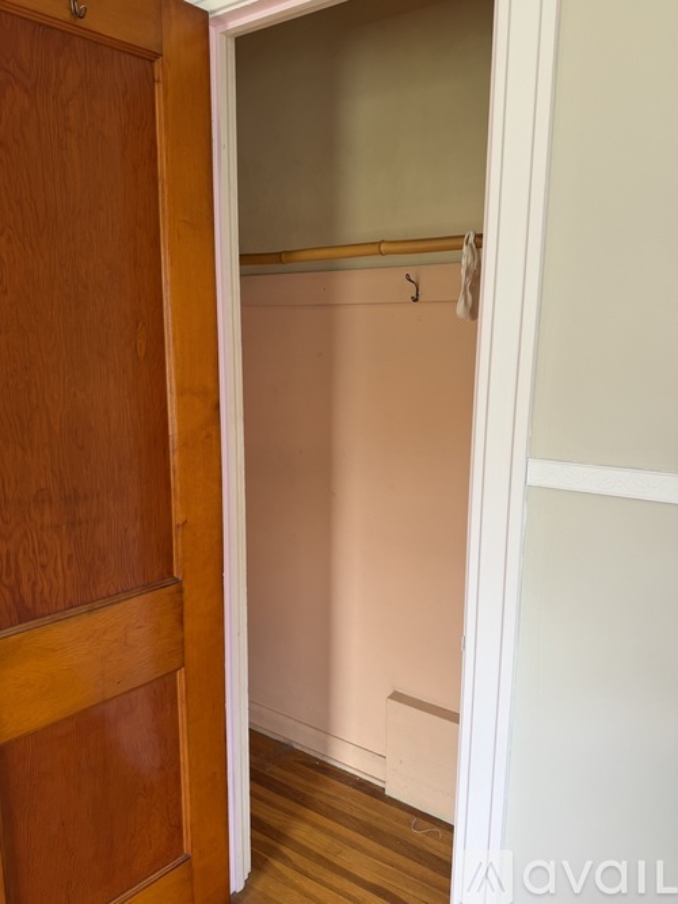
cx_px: 339
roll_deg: -0.8
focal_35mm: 24
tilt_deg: -10.0
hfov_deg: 56.8
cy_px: 452
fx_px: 627
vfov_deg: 71.6
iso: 125
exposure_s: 1/121
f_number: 1.78
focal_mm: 6.76
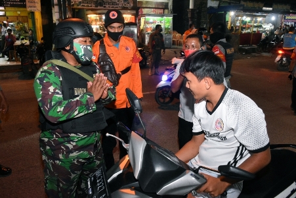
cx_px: 148
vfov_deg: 48.0
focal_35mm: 27
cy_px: 99
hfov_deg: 67.4
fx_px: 222
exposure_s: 1/80
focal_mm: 18
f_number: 4
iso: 2000
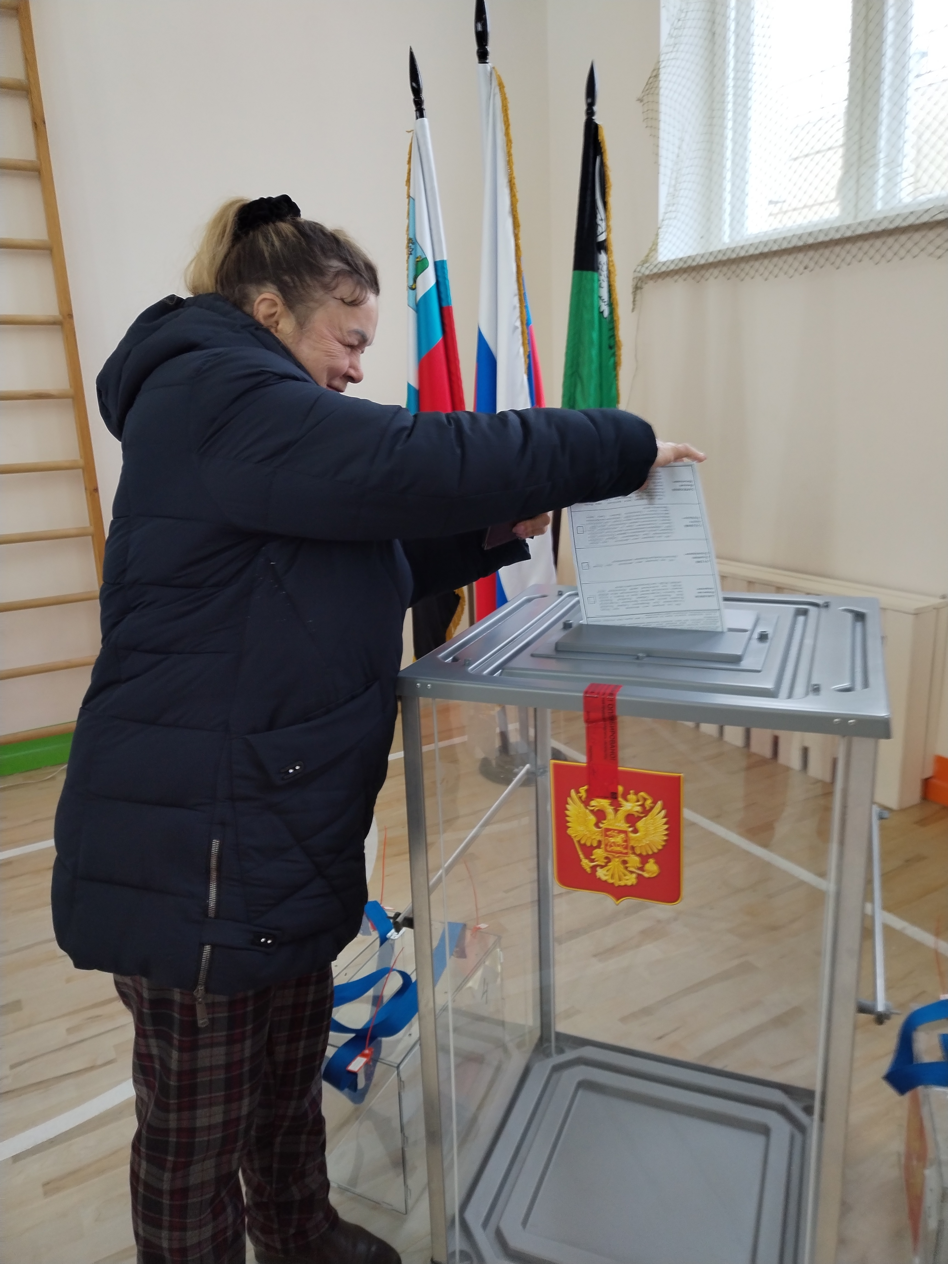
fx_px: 949
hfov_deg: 53.1
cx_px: 474
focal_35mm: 26
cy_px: 632
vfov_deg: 67.3
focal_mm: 4.75
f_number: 1.8
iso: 245
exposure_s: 1/33.3
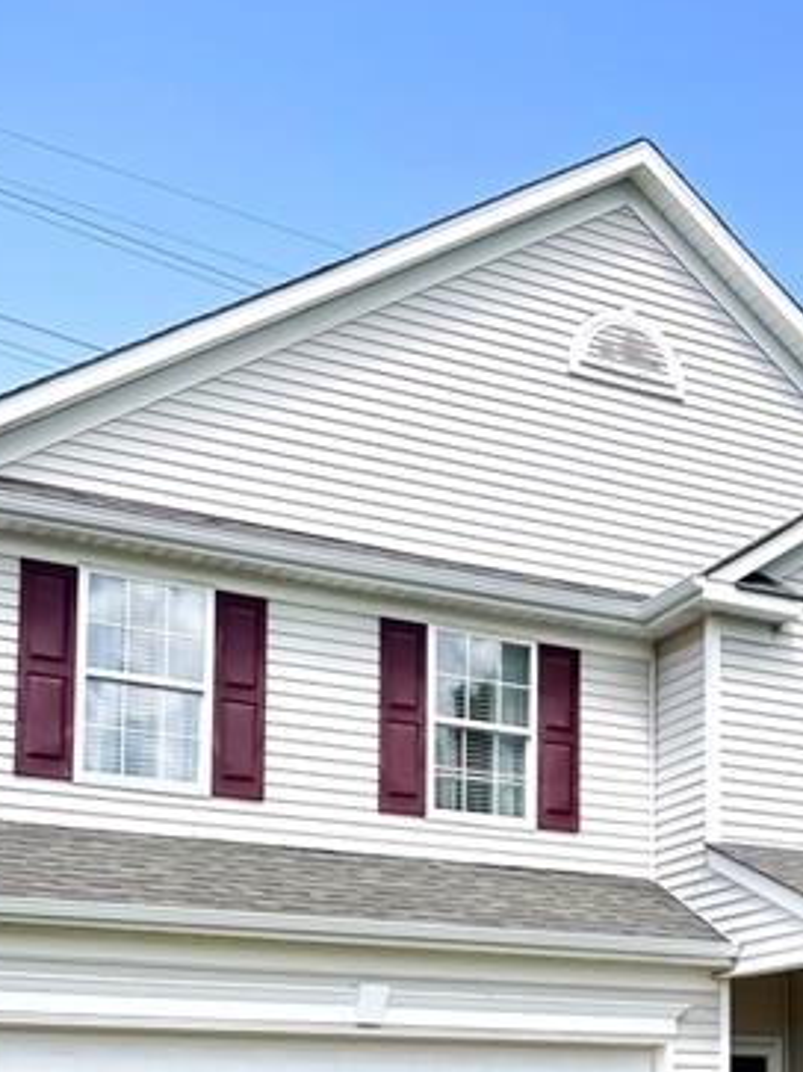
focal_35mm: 55
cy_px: 1004
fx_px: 1702
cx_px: 664
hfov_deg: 26.0
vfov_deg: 32.8
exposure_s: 1/4000
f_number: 1.6
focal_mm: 4.2
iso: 32
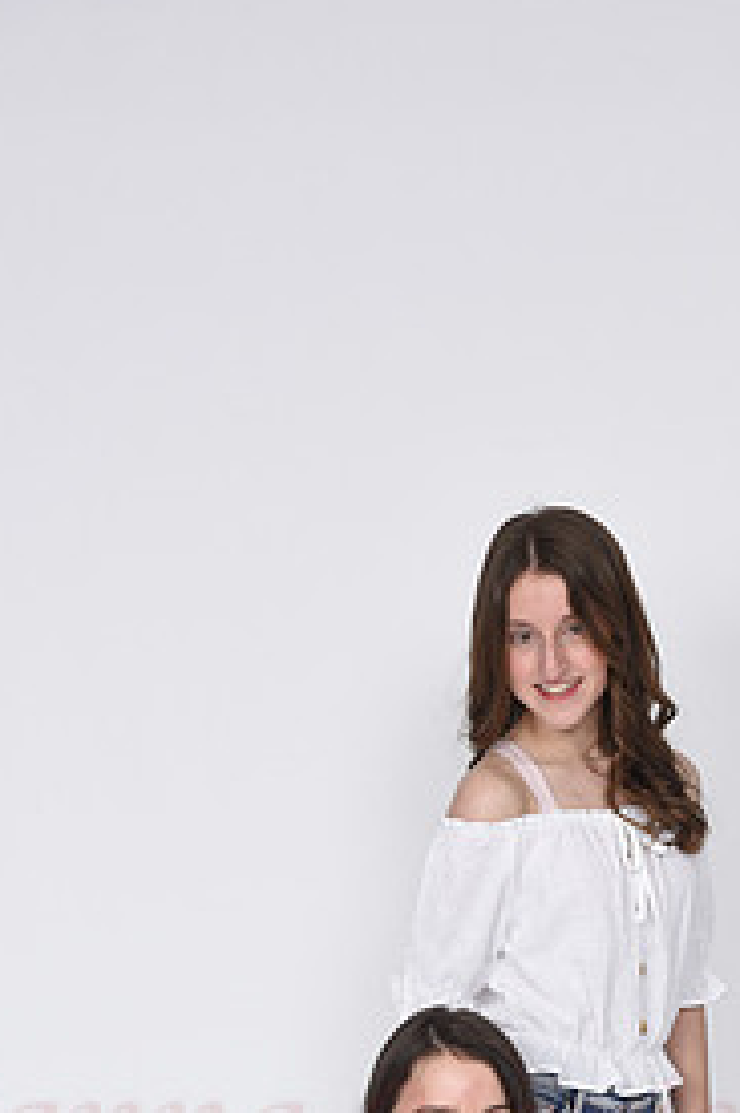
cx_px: 463
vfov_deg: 20.7
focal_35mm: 95
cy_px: 1145
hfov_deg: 14.4
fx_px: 2933
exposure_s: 1/100
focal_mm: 45
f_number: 8
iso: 160
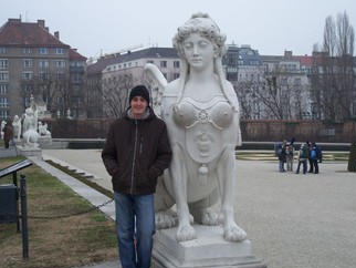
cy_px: 137
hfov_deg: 25.6
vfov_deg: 19.4
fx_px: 782
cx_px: 175
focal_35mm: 76
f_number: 3.2
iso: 64
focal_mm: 14.7
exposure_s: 1/160
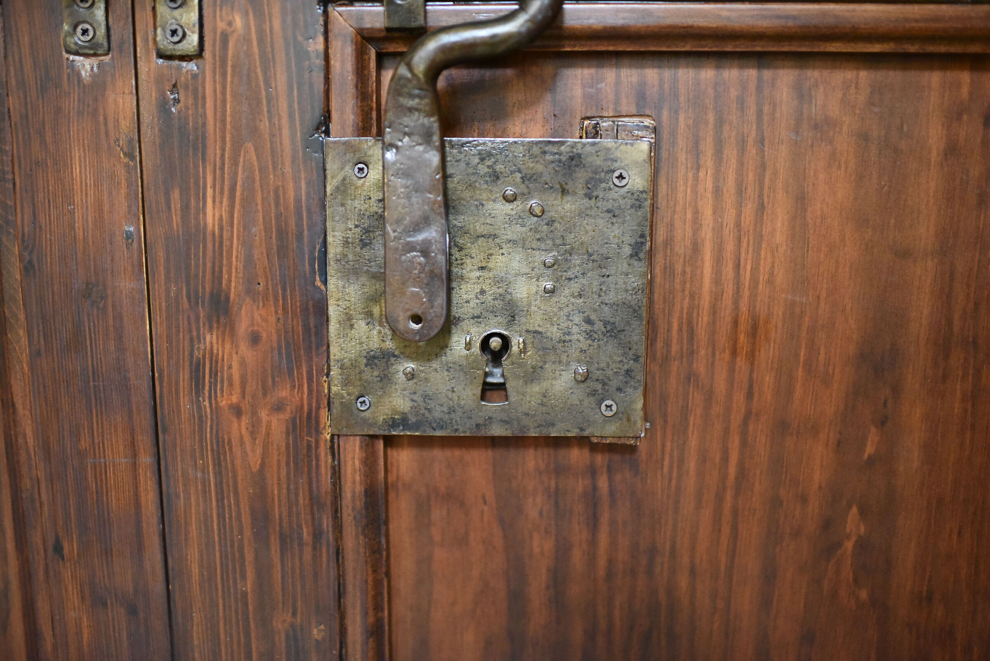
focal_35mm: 35
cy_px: 330
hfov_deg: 54.4
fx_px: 963
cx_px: 495
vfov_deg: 37.9
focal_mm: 35
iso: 8000
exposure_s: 1/125
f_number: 1.4
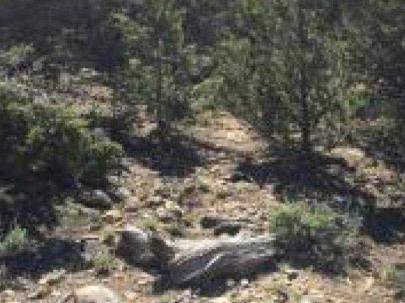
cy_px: 103
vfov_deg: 31.3
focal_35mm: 46
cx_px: 262
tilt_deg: -4.8
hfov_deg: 40.9
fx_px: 538
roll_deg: -2.5
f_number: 2.2
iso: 32
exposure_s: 1/1099
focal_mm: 4.15
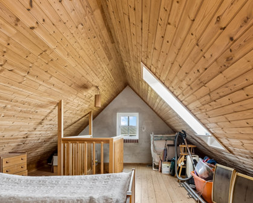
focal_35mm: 27
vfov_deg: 52.2
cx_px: 145
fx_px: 202
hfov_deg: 63.7
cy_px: 136
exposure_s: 1/8
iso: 200
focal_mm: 10
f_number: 8
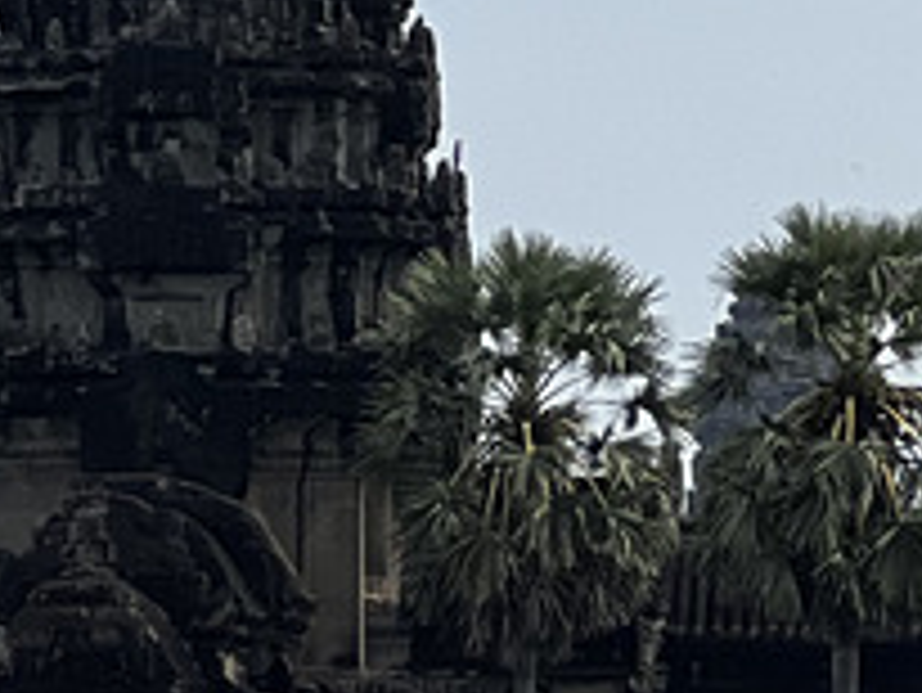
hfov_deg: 4.4
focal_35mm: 450
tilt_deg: +0.5
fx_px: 11993
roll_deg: +0.4
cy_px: 922
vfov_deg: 3.3
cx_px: 670
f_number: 2.8
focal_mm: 9
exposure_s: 1/943
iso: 32
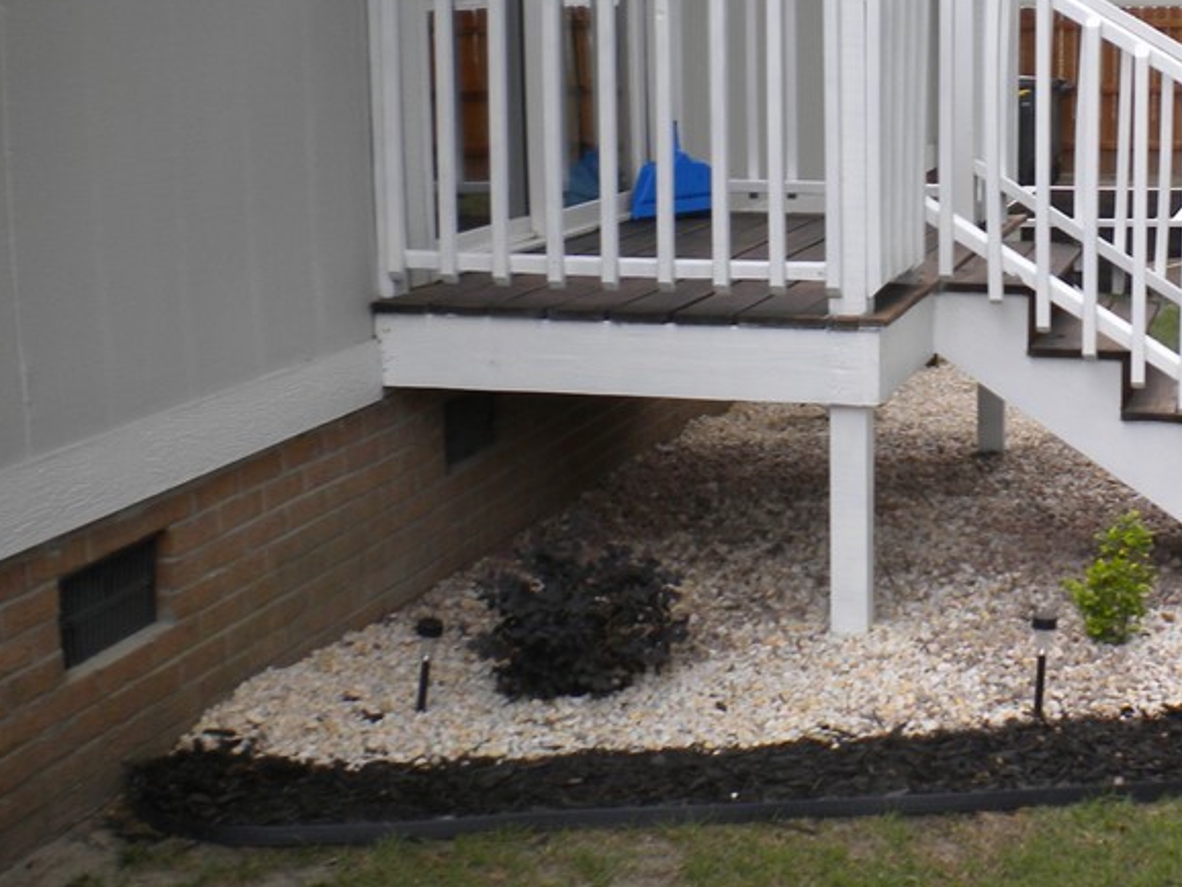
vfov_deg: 23.6
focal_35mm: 62
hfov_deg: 30.1
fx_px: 2118
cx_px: 1020
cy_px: 331
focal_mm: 6.3
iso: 80
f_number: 4.6
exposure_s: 1/204
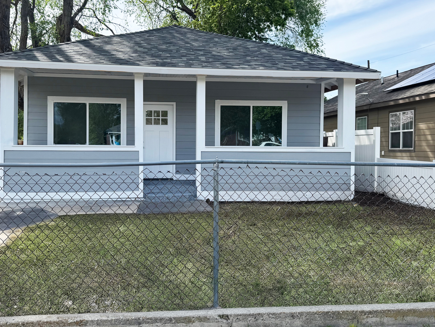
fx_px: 402
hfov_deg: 56.6
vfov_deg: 44.1
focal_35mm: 32
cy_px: 151
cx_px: 187
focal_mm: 6.76
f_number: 1.78
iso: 80
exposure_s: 1/2174
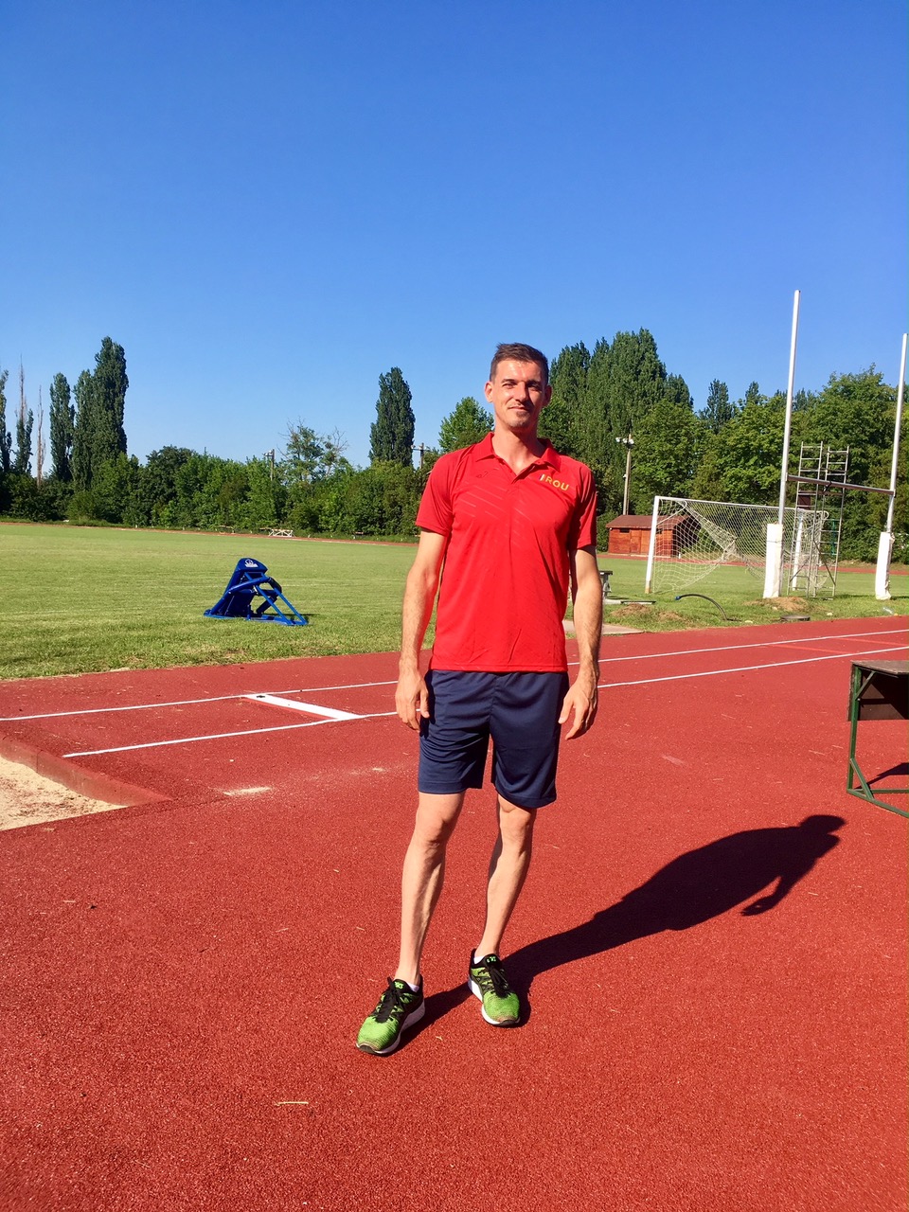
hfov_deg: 48.2
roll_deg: -2.3
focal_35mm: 29
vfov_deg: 61.7
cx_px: 454
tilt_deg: -5.1
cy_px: 606
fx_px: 1015
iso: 25
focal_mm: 4.15
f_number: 2.2
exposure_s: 1/1221
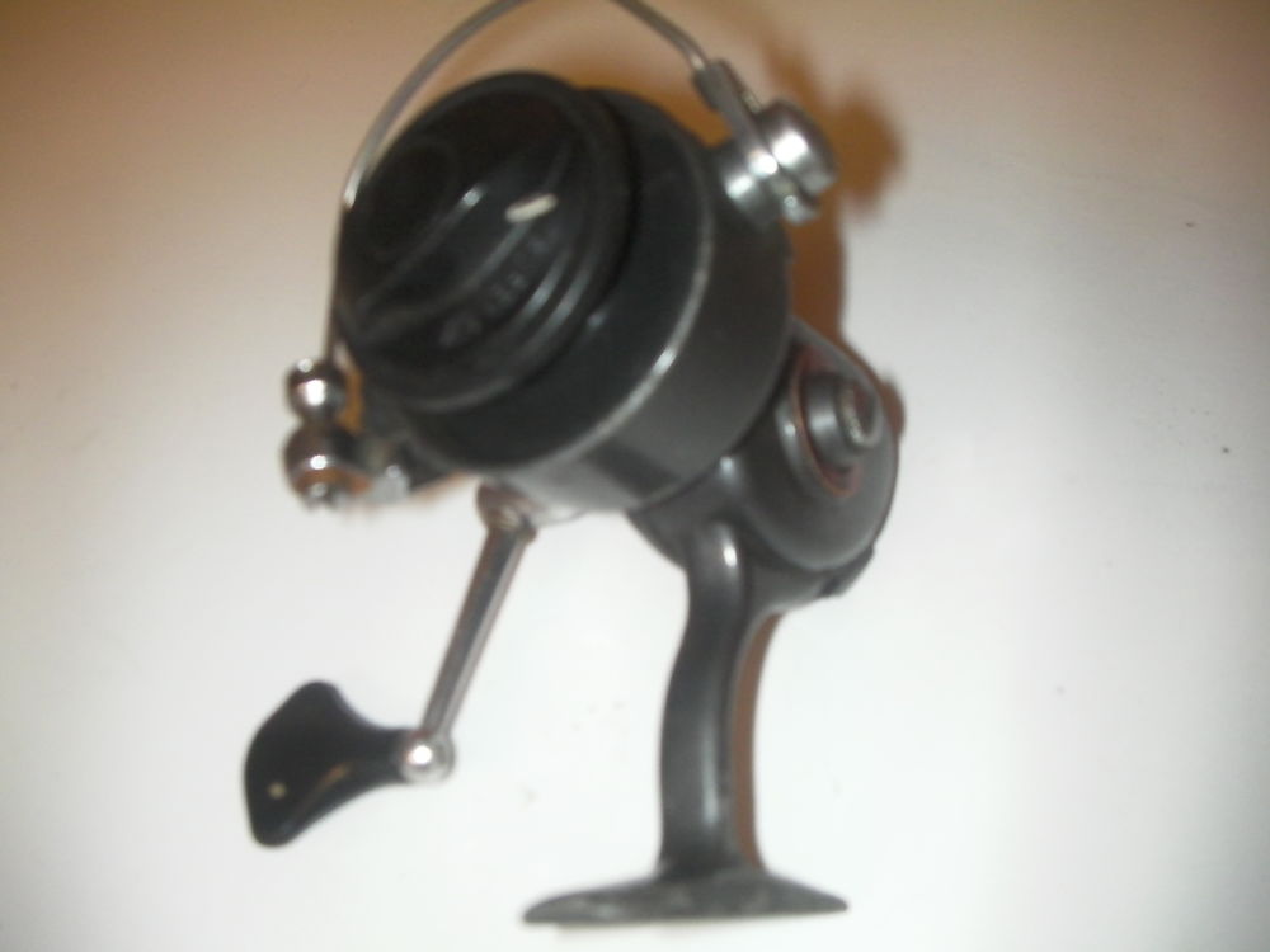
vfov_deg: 37.7
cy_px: 476
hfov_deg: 49.0
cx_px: 635
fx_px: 1394
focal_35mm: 38
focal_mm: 6.3
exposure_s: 1/30
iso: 200
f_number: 3.5
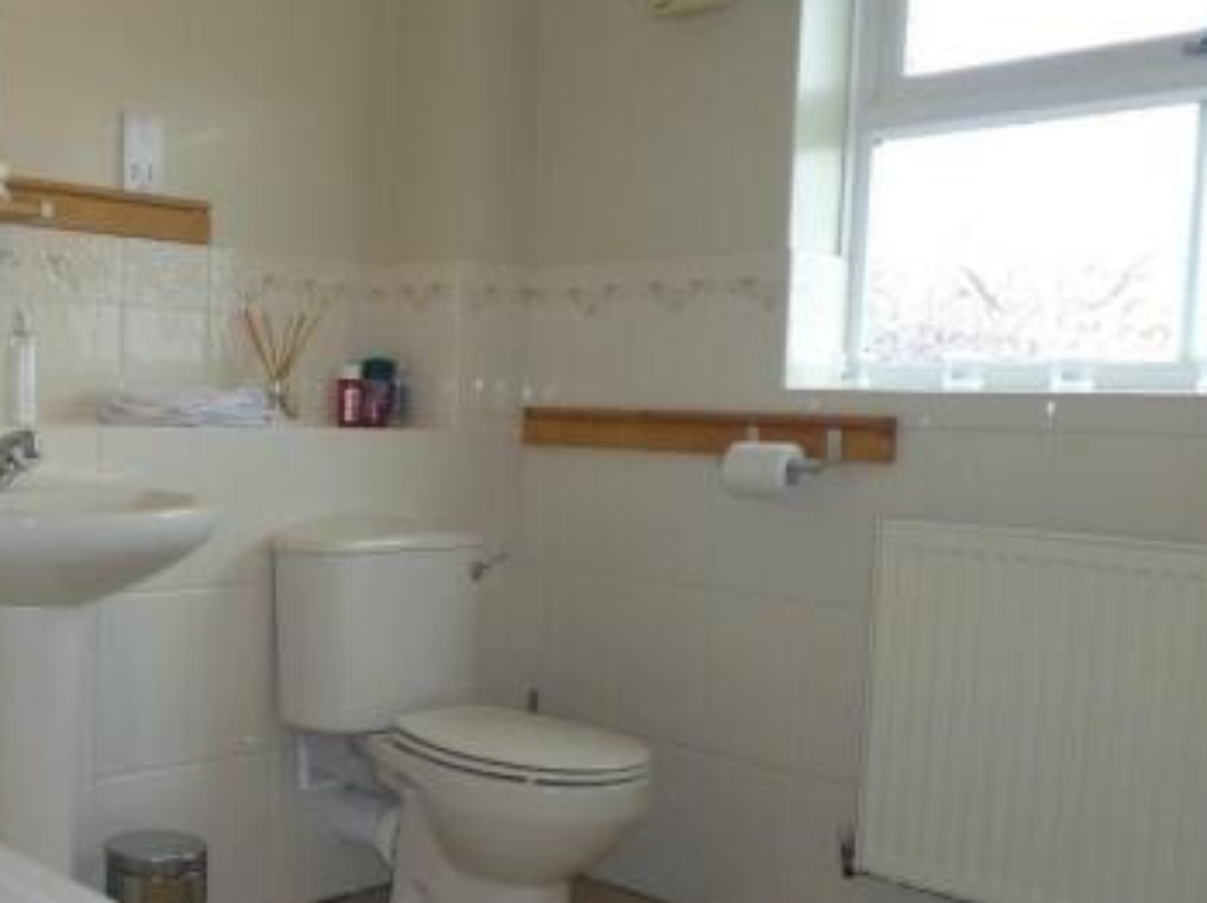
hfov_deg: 44.3
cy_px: 550
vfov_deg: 35.8
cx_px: 219
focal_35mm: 40
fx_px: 1394
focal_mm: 4.3
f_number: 3.3
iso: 125
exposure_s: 1/60
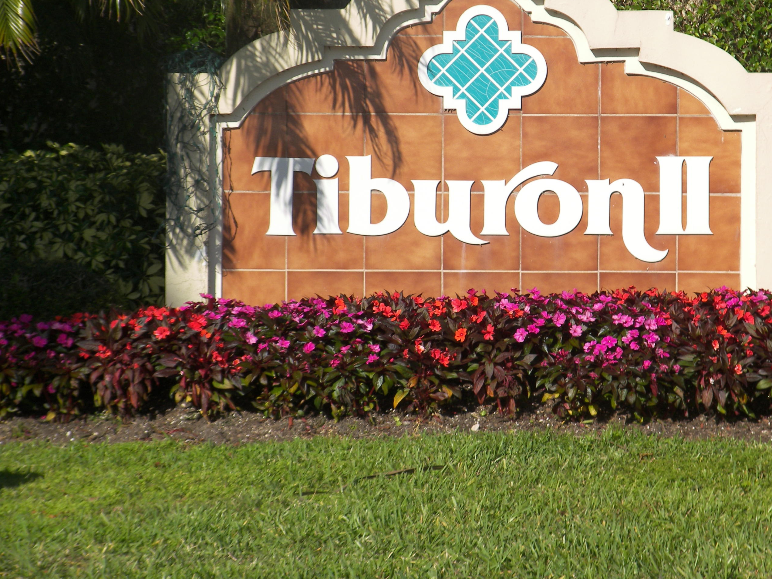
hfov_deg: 12.0
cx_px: 429
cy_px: 269
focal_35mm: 165
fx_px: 3680
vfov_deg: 9.0
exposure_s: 1/640
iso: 50
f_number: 4.1
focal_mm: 29.4
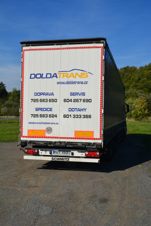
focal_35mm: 44
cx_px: 76
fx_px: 274
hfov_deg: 30.9
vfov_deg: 45.0
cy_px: 113
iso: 100
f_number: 13
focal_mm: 29
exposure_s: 1/200
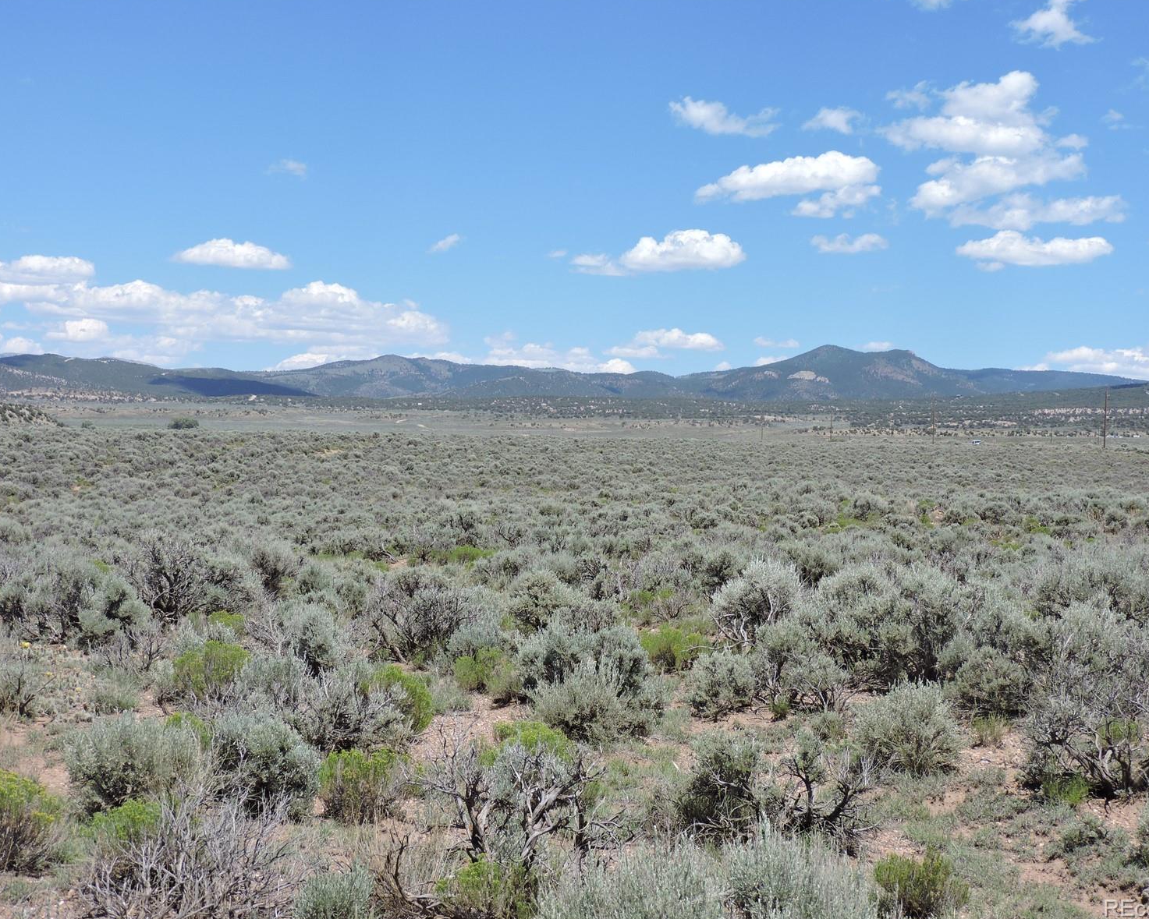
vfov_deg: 28.6
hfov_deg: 35.3
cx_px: 606
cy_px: 457
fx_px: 1803
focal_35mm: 53
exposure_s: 1/1000
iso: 100
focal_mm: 8.9
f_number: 3.6
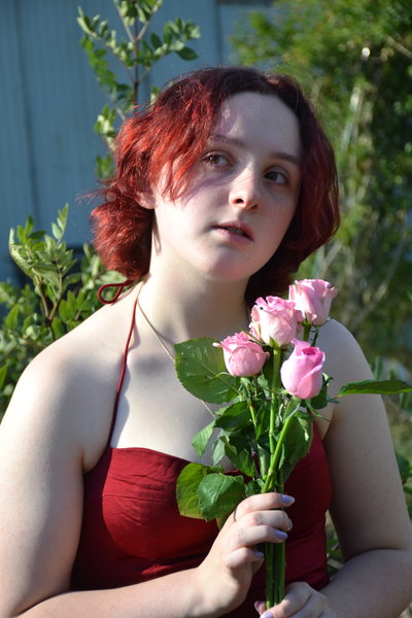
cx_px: 206
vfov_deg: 19.5
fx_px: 1802
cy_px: 309
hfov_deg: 13.0
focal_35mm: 105
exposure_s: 1/160
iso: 100
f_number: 6.3
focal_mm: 70
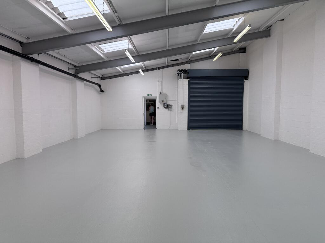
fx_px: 225
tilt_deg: -3.5
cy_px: 122
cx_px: 162
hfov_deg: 71.6
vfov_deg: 56.8
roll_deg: -0.4
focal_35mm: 24
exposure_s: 1/376
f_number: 1.78
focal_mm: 6.86
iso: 80
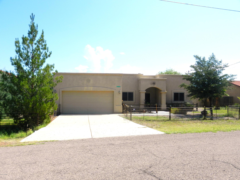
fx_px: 229
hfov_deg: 55.4
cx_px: 120
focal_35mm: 33
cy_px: 90
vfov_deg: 42.9
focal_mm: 5.9
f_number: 7.6
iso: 160
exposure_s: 1/500
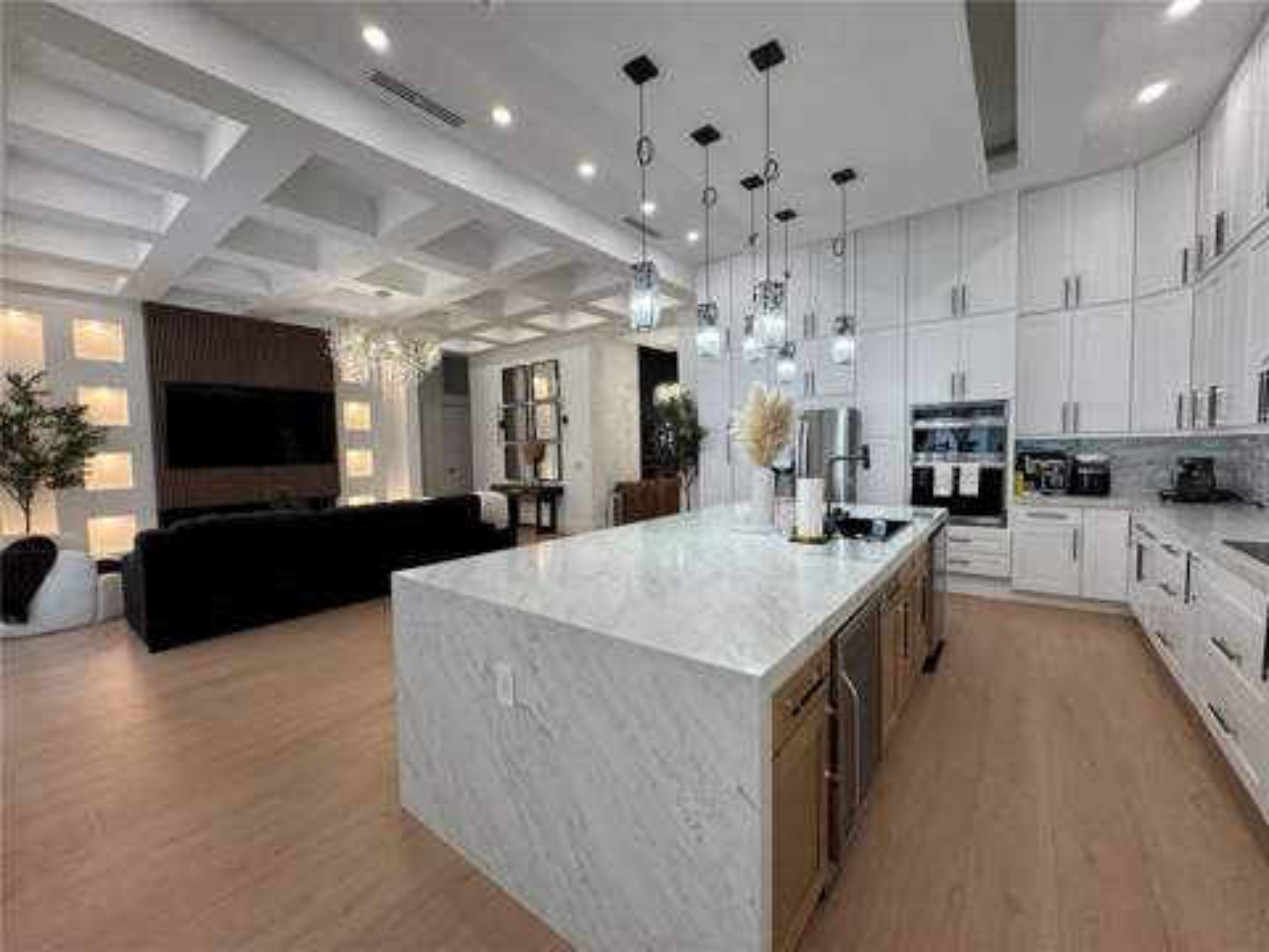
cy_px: 476
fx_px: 513
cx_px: 634
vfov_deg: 85.7
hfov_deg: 102.1
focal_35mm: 14
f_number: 2.2
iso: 100
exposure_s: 1/120
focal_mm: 2.22
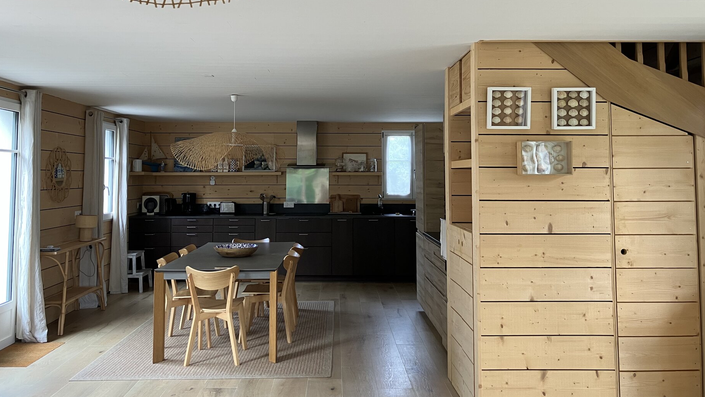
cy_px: 143
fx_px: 598
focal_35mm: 32
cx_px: 347
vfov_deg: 36.4
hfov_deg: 61.0
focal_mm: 3.99
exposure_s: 1/98
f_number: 1.8
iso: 80
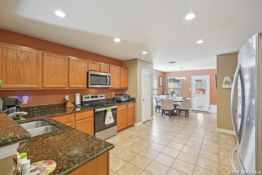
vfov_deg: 72.1
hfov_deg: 95.0
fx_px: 120
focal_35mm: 16
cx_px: 131
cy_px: 88
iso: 400
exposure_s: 1/8
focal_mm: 16.5
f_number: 8
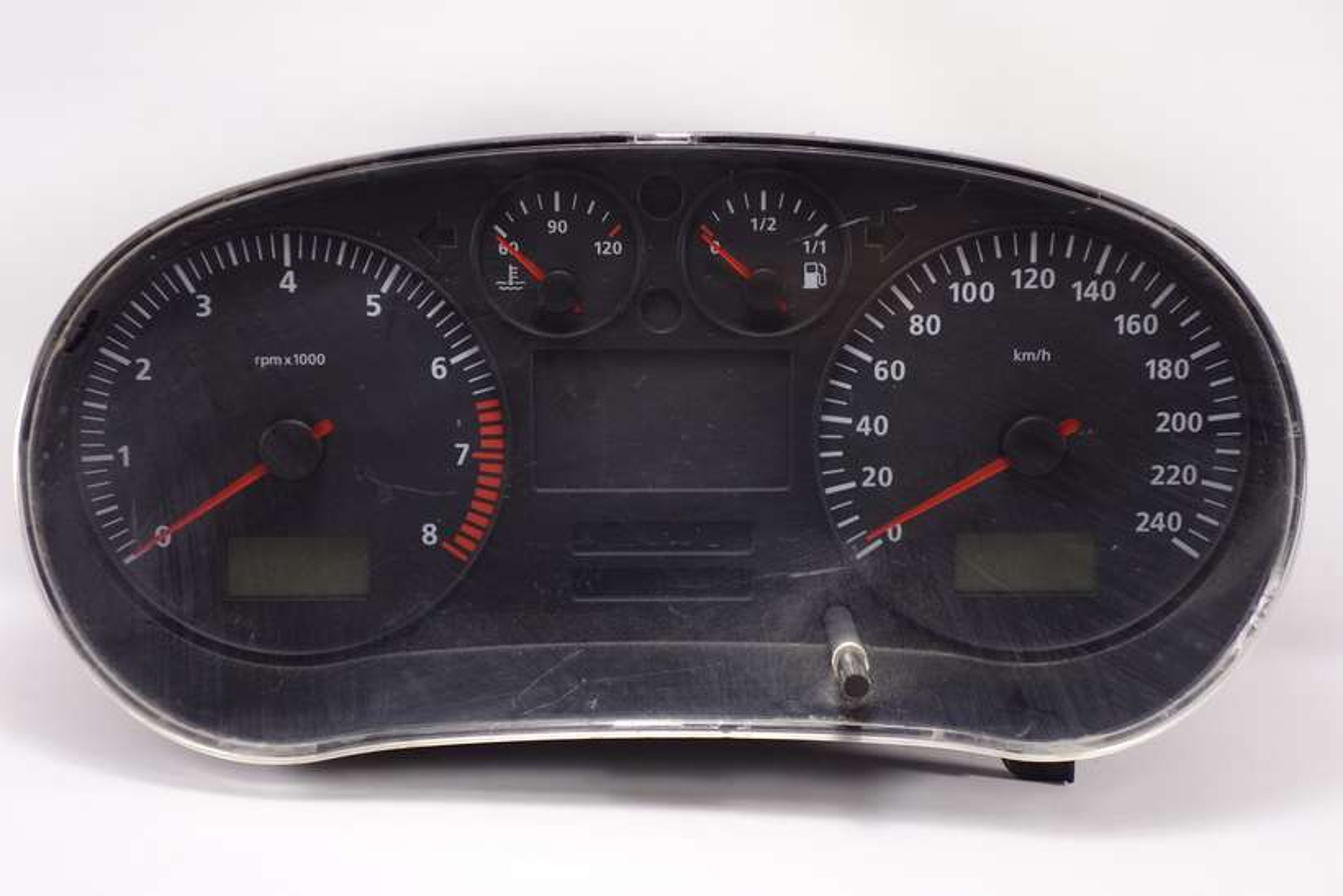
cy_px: 448
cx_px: 672
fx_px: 2724
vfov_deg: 18.7
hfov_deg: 27.7
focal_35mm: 73
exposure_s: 1/80
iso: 500
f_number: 4
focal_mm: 27.22
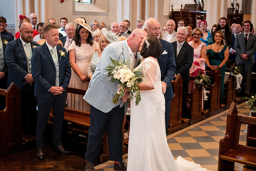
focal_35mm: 52
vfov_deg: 26.0
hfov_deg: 38.2
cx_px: 128
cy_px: 86
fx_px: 370
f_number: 2
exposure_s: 1/500
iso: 4000
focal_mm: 35
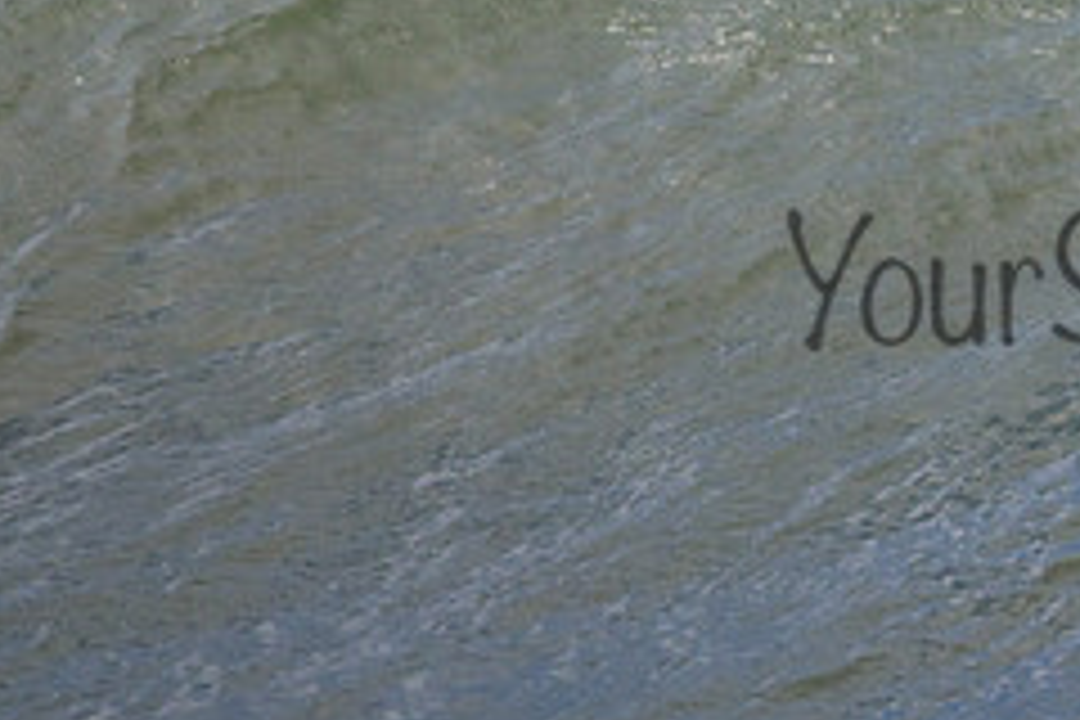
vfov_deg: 0.5
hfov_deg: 0.8
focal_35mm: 2539
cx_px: 1222
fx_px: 76164
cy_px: 90
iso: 1000
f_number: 11
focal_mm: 800
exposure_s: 1/2000
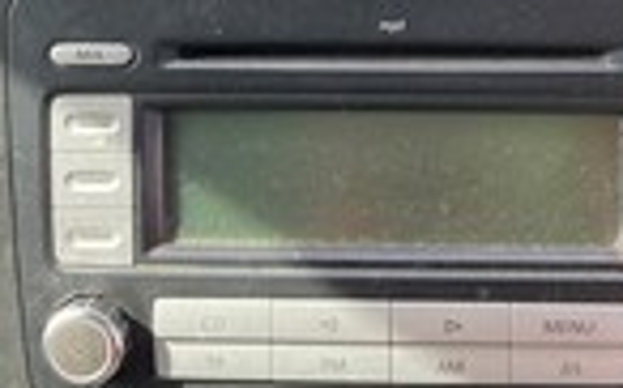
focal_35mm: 71
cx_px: 405
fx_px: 1205
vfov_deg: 17.9
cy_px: 13
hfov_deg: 28.8
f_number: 1.8
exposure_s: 1/121
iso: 32
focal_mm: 3.99
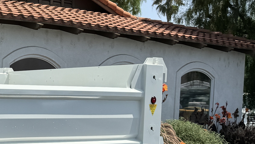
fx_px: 595
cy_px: 142
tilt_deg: -4.1
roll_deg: -1.3
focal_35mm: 88
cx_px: -145
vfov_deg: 13.6
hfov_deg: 20.2
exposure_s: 1/4310
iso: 80
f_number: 1.78
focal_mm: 6.76
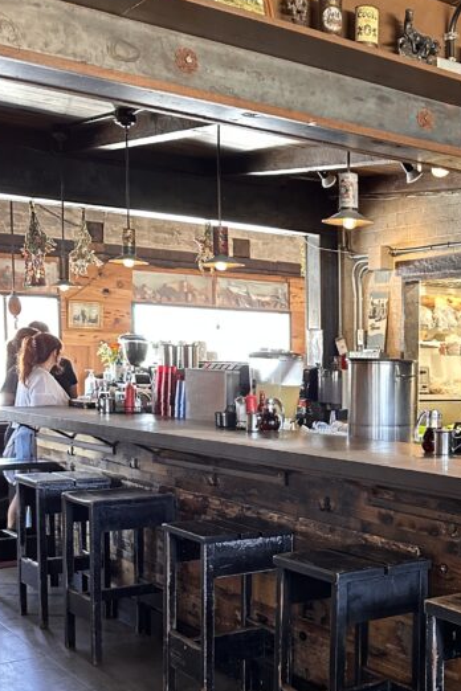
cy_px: 467
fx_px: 941
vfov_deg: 39.8
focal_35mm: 49
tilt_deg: -5.2
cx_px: 490
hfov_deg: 25.7
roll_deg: -1.1
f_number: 1.78
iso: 320
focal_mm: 6.86
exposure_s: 1/60
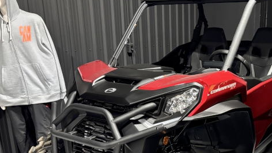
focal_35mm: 48
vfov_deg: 24.5
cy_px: 128
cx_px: 203
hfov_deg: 41.6
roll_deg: -0.7
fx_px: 346
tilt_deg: -16.9
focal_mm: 5.96
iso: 500
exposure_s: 1/40
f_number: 1.6
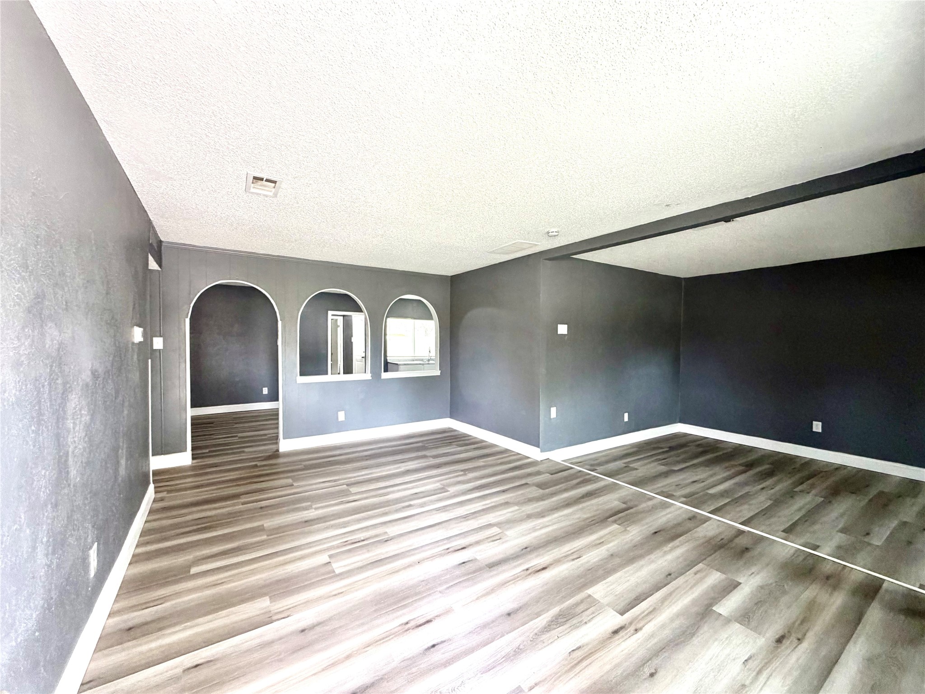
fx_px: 374
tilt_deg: -1.0
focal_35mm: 14
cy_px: 347
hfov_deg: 102.1
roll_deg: +0.5
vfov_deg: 85.7
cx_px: 462
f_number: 2.2
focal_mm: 2.22
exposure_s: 1/121
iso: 250
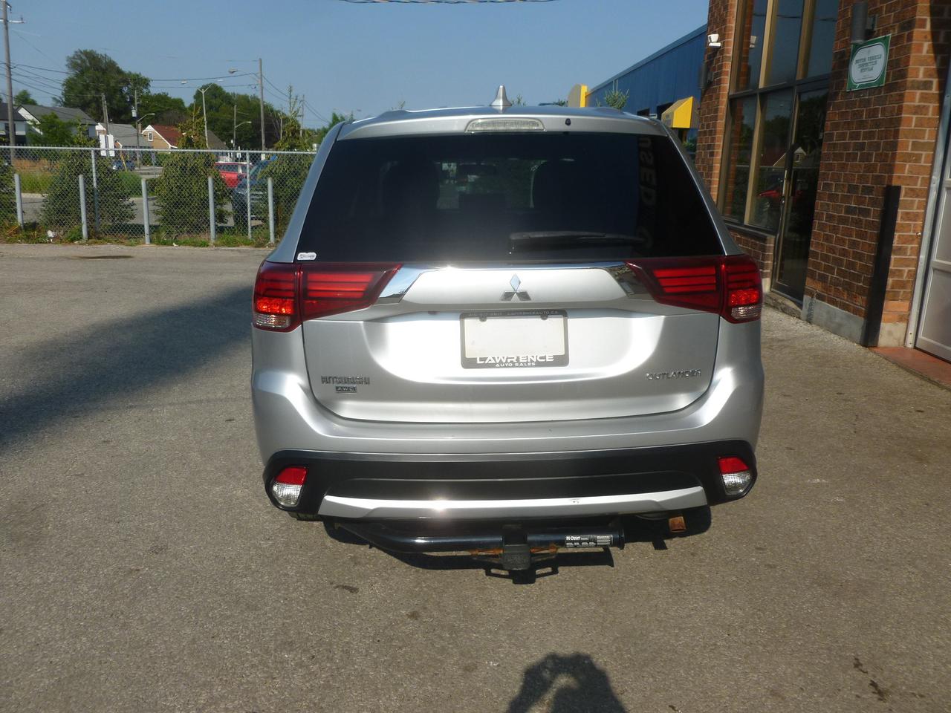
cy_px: 356
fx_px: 769
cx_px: 476
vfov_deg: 49.7
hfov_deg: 63.4
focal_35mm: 28
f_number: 10
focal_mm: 5
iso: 100
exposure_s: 1/200
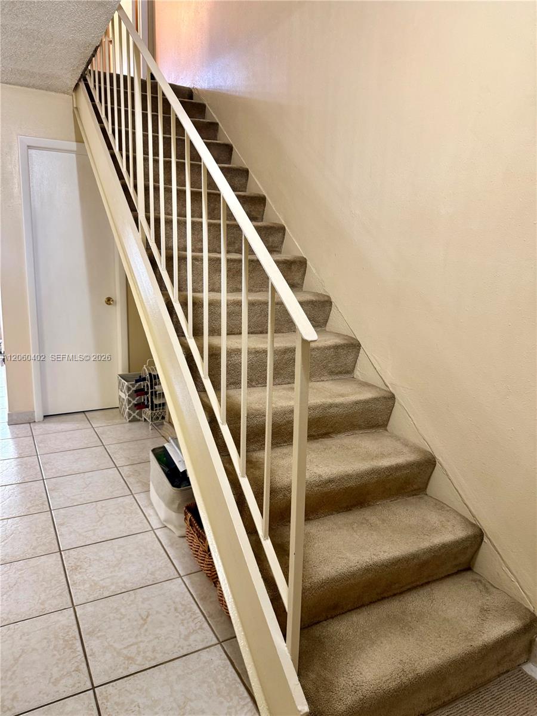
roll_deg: -1.8
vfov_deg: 71.6
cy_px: 358
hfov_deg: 56.8
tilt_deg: -10.1
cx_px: 268
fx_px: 496
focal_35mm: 24
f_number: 1.78
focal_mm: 6.76
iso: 160
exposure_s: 1/60
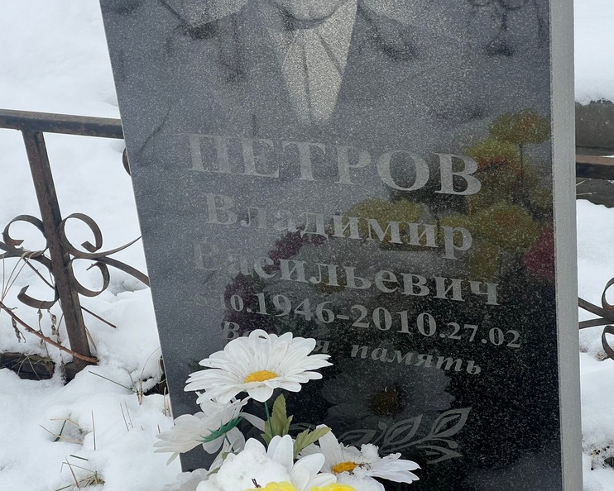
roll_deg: +4.3
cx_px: 329
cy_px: 247
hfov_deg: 23.6
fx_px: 1472
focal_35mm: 81
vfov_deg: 19.0
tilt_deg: -28.6
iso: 80
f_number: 2.8
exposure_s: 1/99
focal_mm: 9
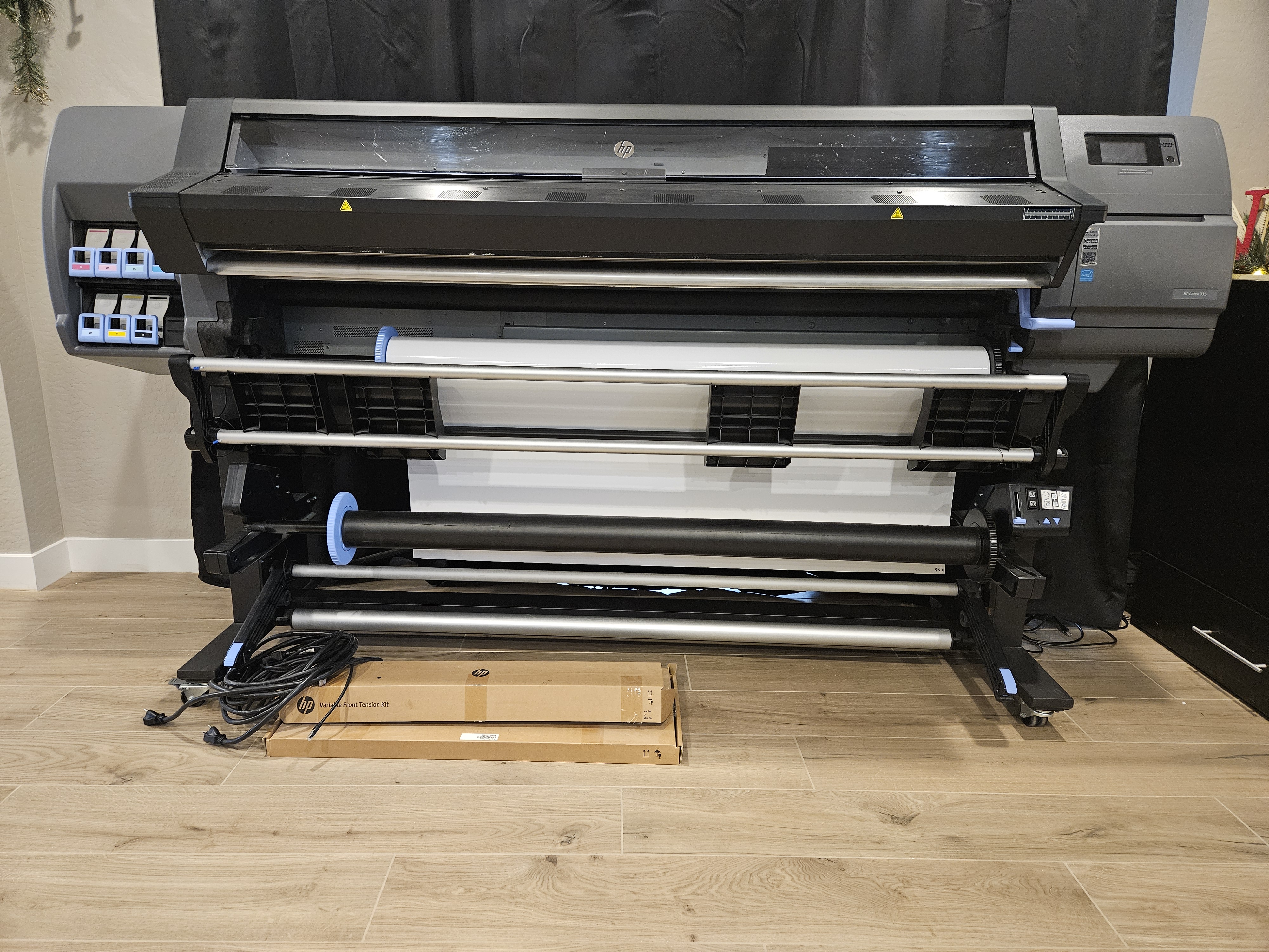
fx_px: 843
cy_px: 476
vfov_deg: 58.9
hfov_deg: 73.9
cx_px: 634
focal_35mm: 23
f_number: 1.8
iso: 640
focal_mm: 5.4
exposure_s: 1/40
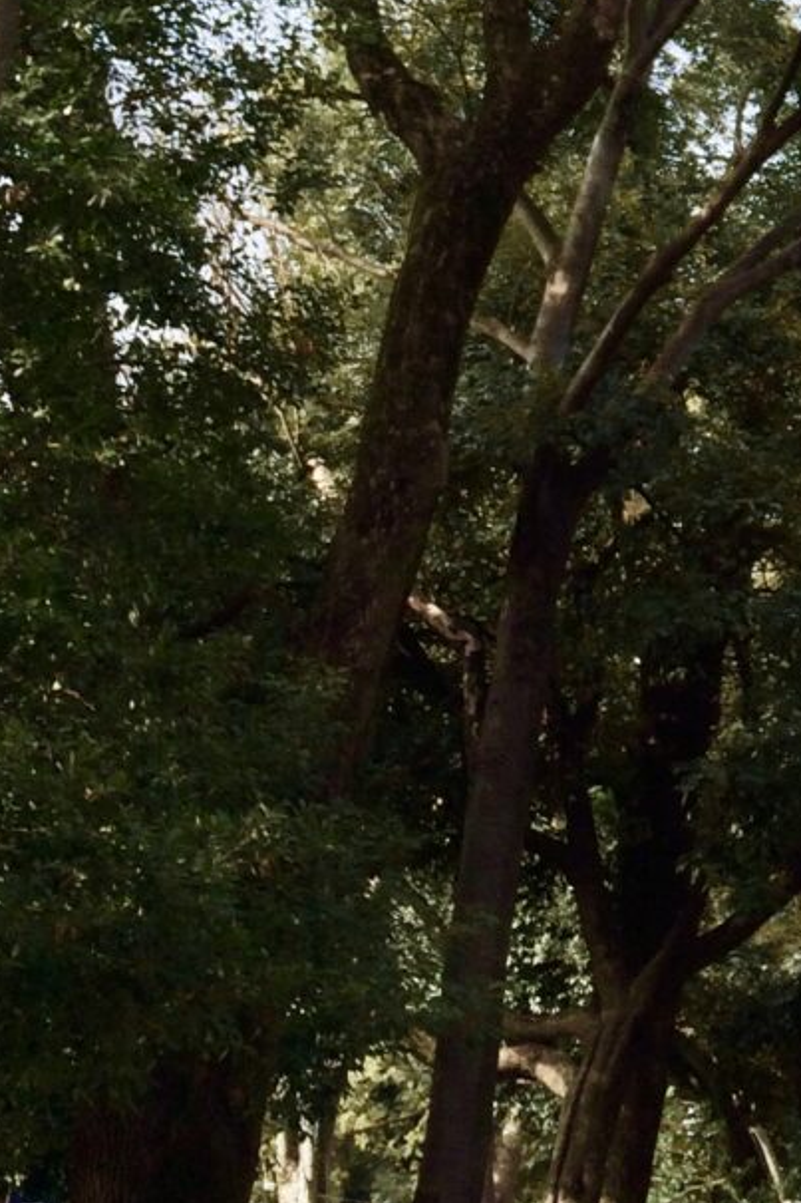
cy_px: 831
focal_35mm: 66
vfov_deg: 30.2
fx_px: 2204
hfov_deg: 18.3
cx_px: 1197
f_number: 2.2
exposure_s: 1/540
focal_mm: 4.12
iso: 32
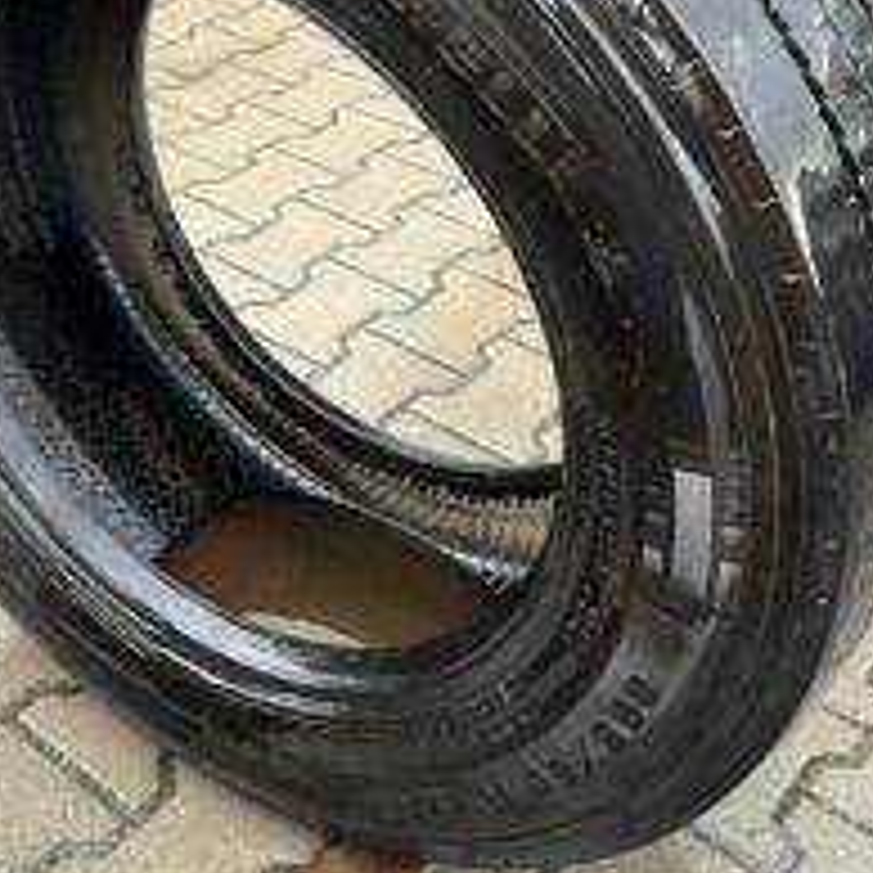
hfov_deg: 32.7
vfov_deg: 32.9
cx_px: 216
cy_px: 250
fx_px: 1455
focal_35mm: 51
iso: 125
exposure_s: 1/121
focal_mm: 5.1
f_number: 1.6
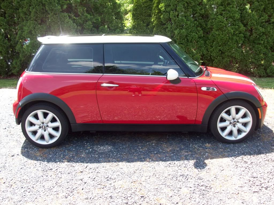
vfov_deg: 41.8
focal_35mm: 34
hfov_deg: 54.0
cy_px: 102
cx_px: 137
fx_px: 269
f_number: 2.8
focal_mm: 5.7
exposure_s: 1/165
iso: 64
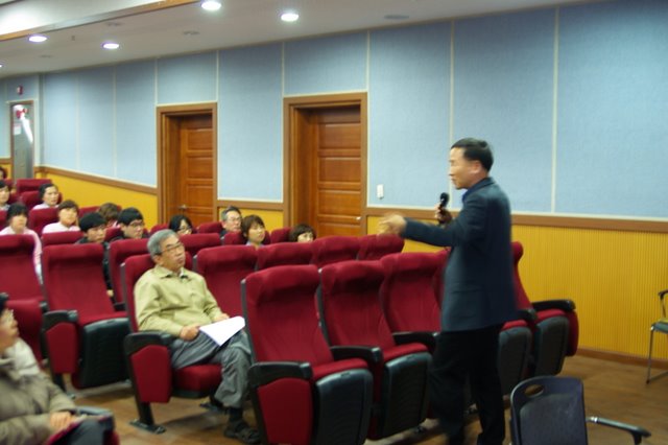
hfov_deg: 46.4
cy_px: 222
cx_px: 334
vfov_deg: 31.9
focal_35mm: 42
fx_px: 779
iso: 200
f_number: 2.8
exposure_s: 1/4
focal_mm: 28
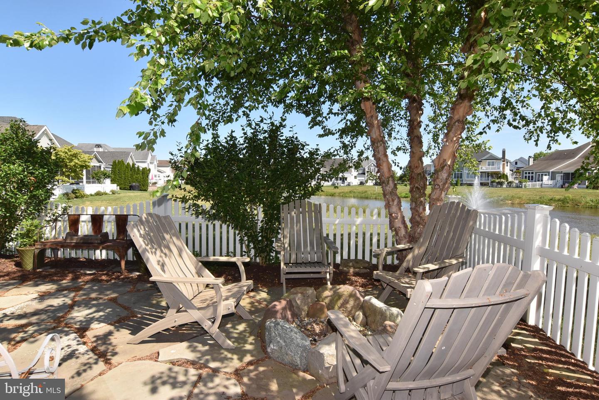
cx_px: 300
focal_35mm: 18
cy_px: 200
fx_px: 300
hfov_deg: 90.0
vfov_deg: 67.5
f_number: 18
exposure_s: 1/200
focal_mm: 12
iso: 400
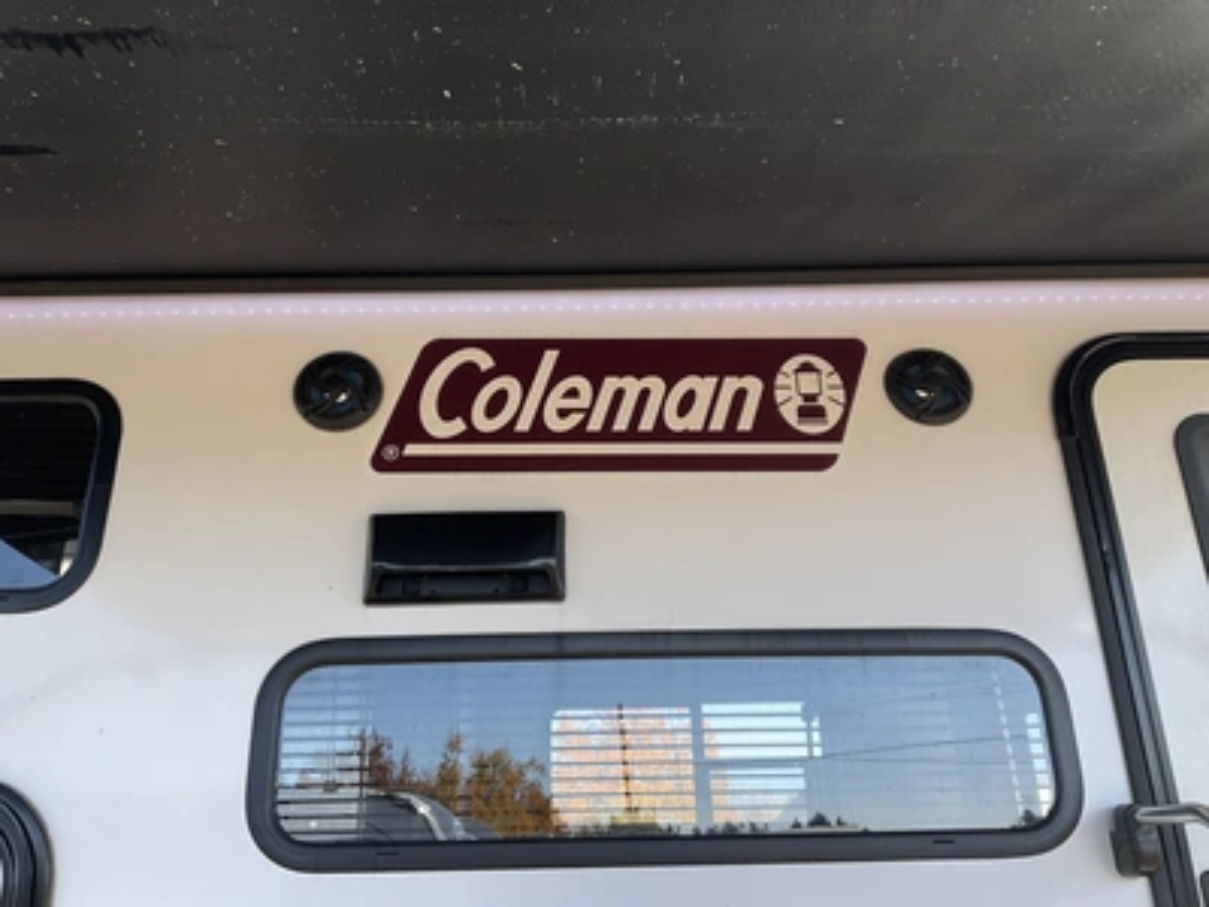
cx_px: 604
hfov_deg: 61.7
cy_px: 454
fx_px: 1013
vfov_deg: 48.2
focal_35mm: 29
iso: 25
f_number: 1.8
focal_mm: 3
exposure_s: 1/435
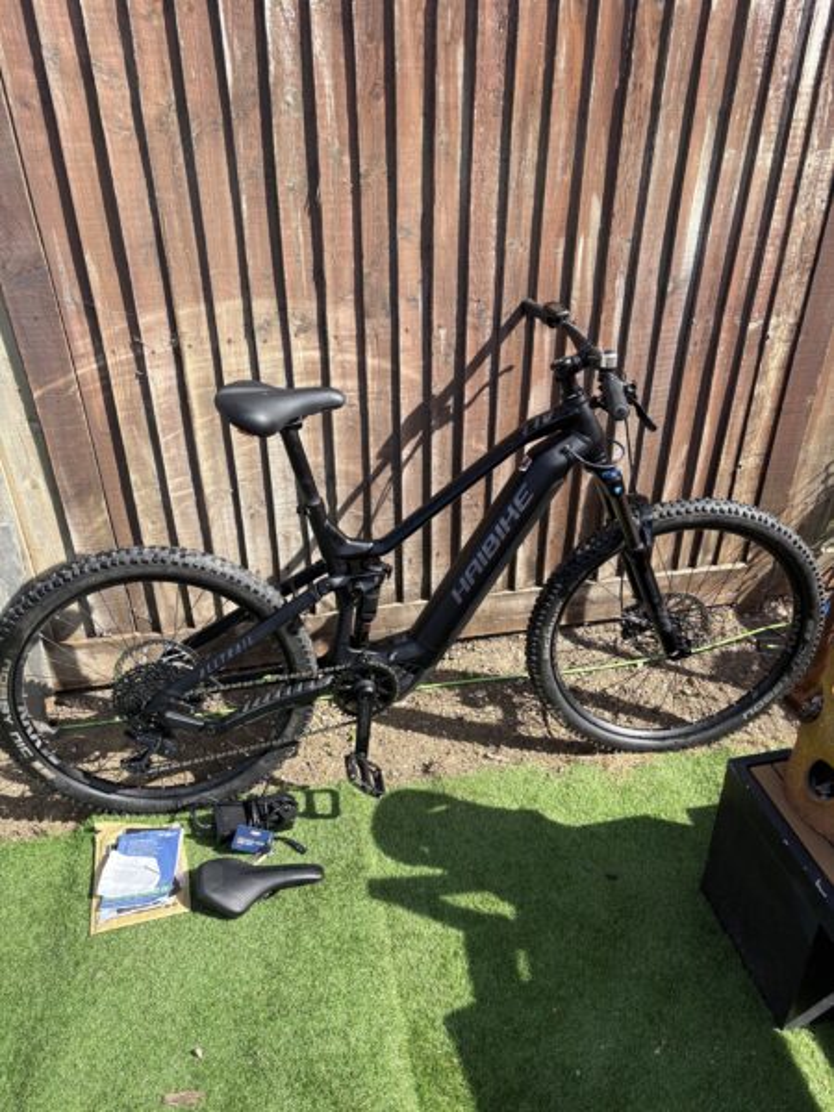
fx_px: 835
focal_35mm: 26
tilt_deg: -31.6
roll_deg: +0.5
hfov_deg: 53.1
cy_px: 556
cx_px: 417
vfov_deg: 67.3
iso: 50
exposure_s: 1/1484
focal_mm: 5.96
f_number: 1.6
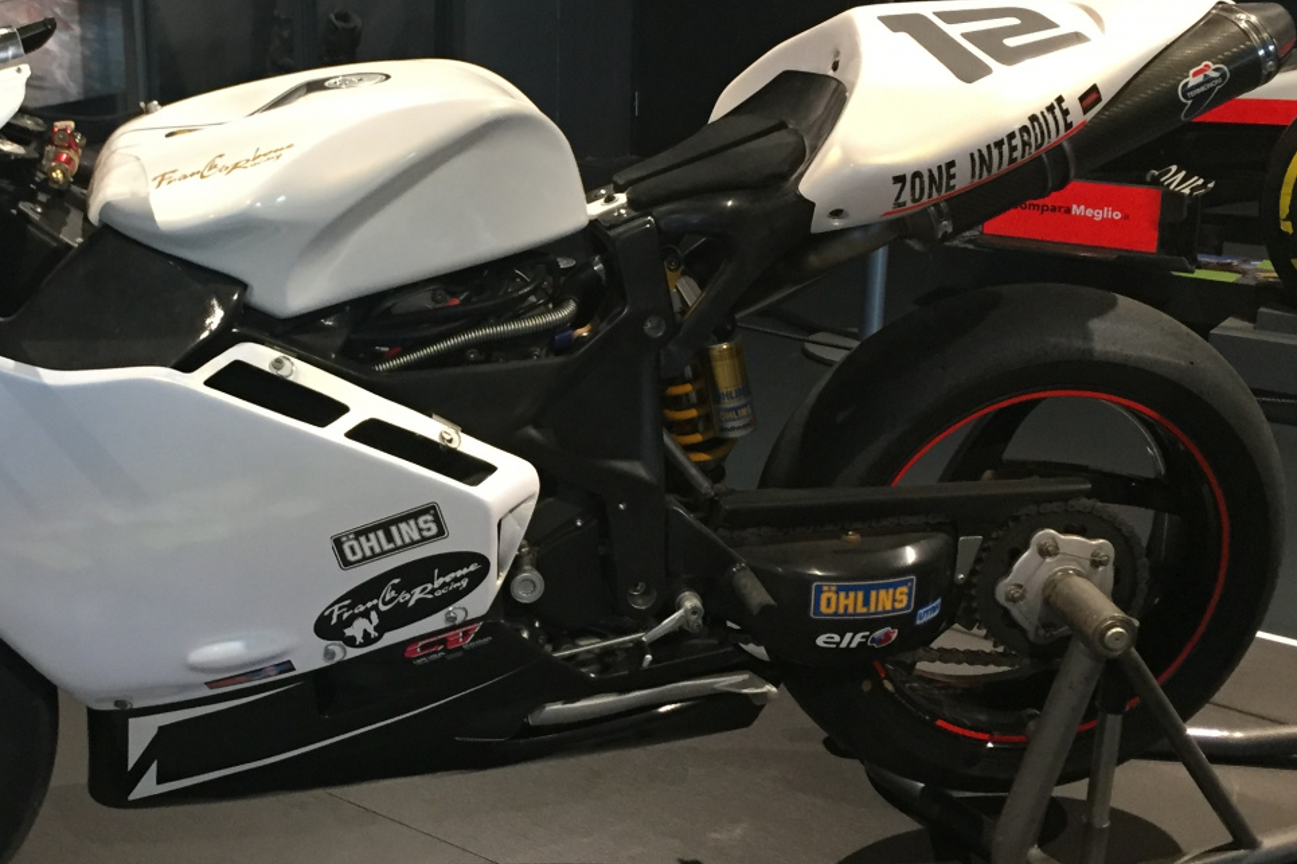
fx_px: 1801
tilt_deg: -16.1
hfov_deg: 38.8
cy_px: 360
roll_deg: +1.0
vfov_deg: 26.9
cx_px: 367
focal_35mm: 50
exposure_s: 1/33
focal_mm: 4.15
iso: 250
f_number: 2.2
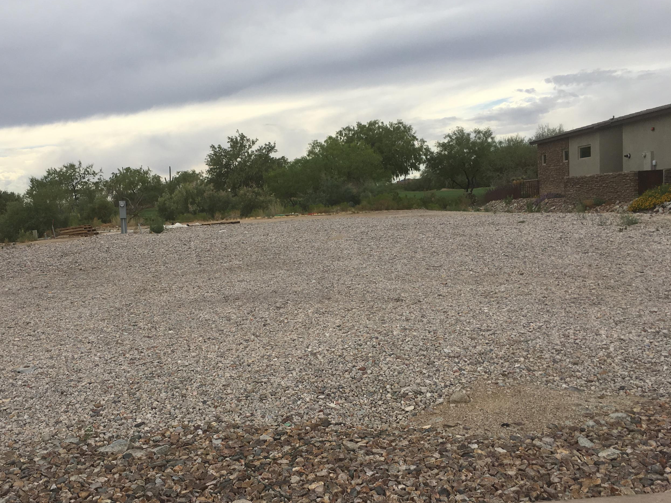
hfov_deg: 52.3
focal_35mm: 35
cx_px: 271
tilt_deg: -5.0
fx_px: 678
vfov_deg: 40.7
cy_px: 274
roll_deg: +3.7
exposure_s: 1/1479
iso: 25
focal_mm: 4.15
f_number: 2.2
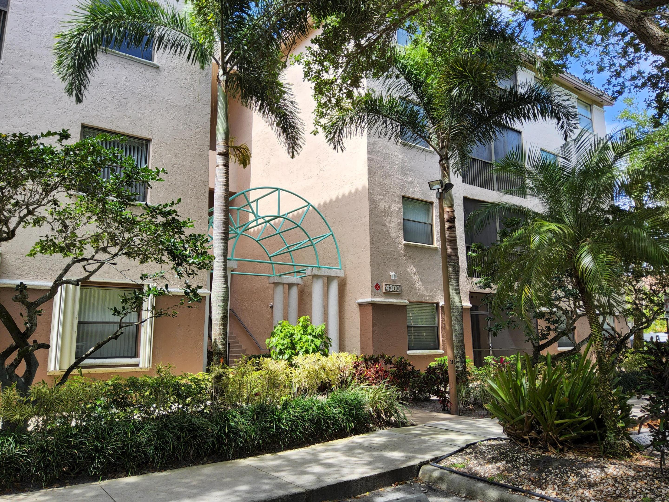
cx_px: 334
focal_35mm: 25
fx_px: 483
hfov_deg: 69.4
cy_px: 251
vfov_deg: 54.9
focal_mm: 3.08
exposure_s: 1/388
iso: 32
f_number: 2
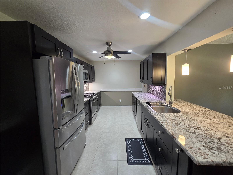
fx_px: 88
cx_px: 116
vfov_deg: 89.9
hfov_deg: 106.2
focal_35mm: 13
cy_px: 88
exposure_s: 1/60
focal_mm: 2.2
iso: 200
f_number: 2.2
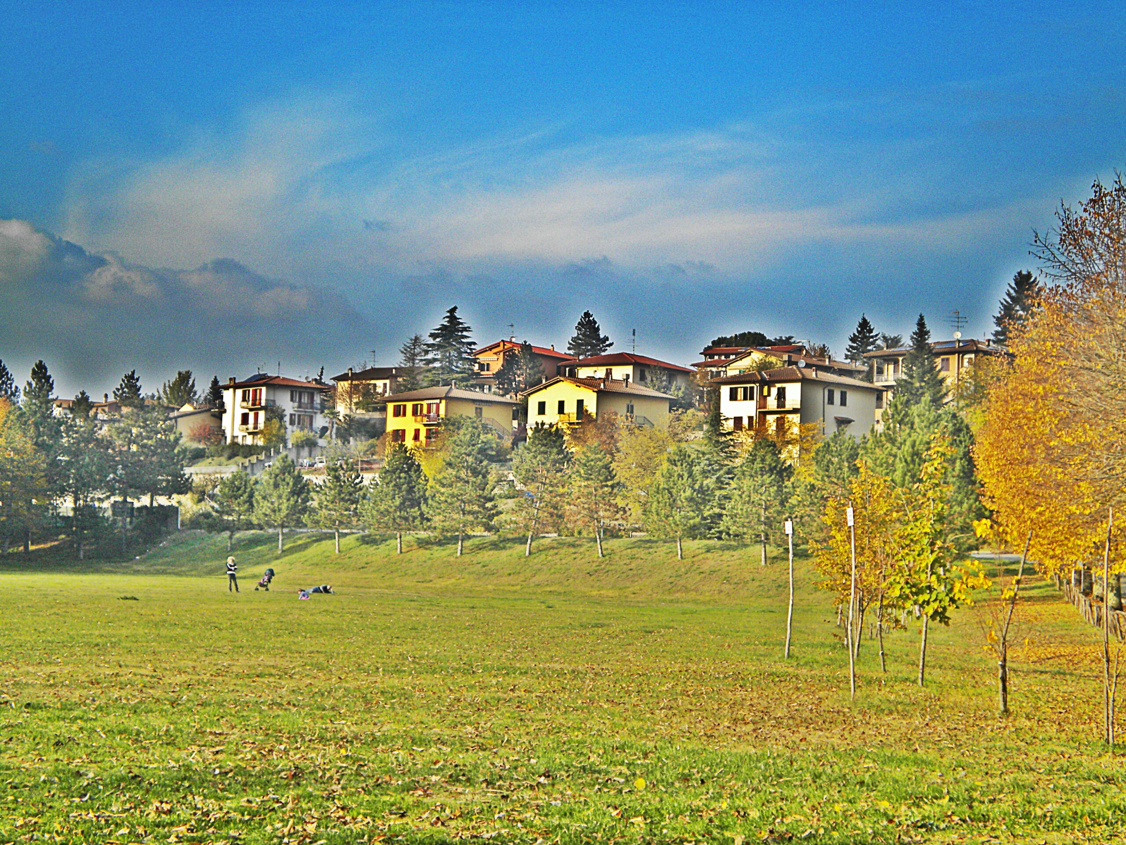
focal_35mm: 68
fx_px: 2212
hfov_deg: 28.6
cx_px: 563
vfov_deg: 21.6
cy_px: 422
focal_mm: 12.3
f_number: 4.6
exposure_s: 1/406
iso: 104
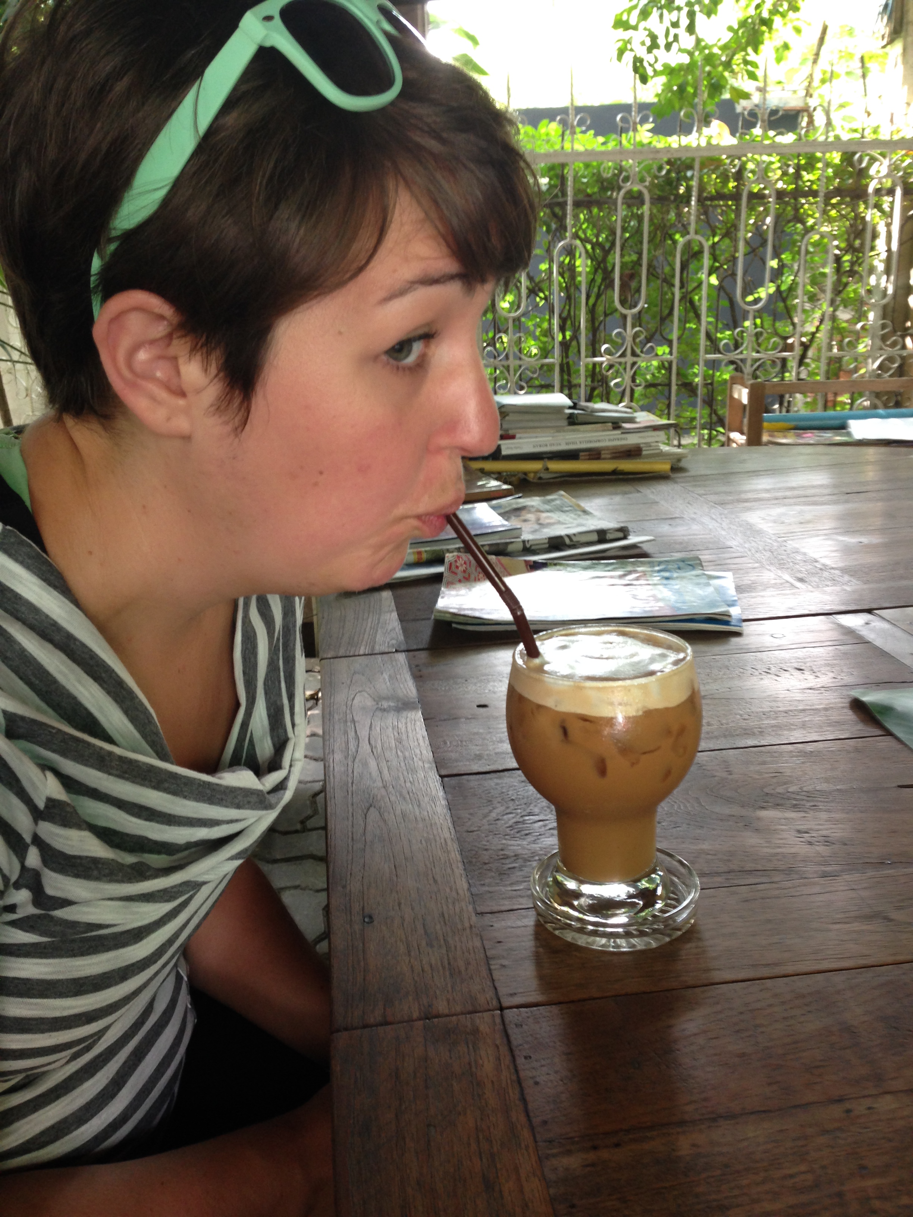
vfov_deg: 55.4
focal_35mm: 33
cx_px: 456
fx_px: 1161
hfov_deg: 42.9
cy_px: 608
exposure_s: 1/20
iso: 80
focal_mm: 4.12
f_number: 2.4
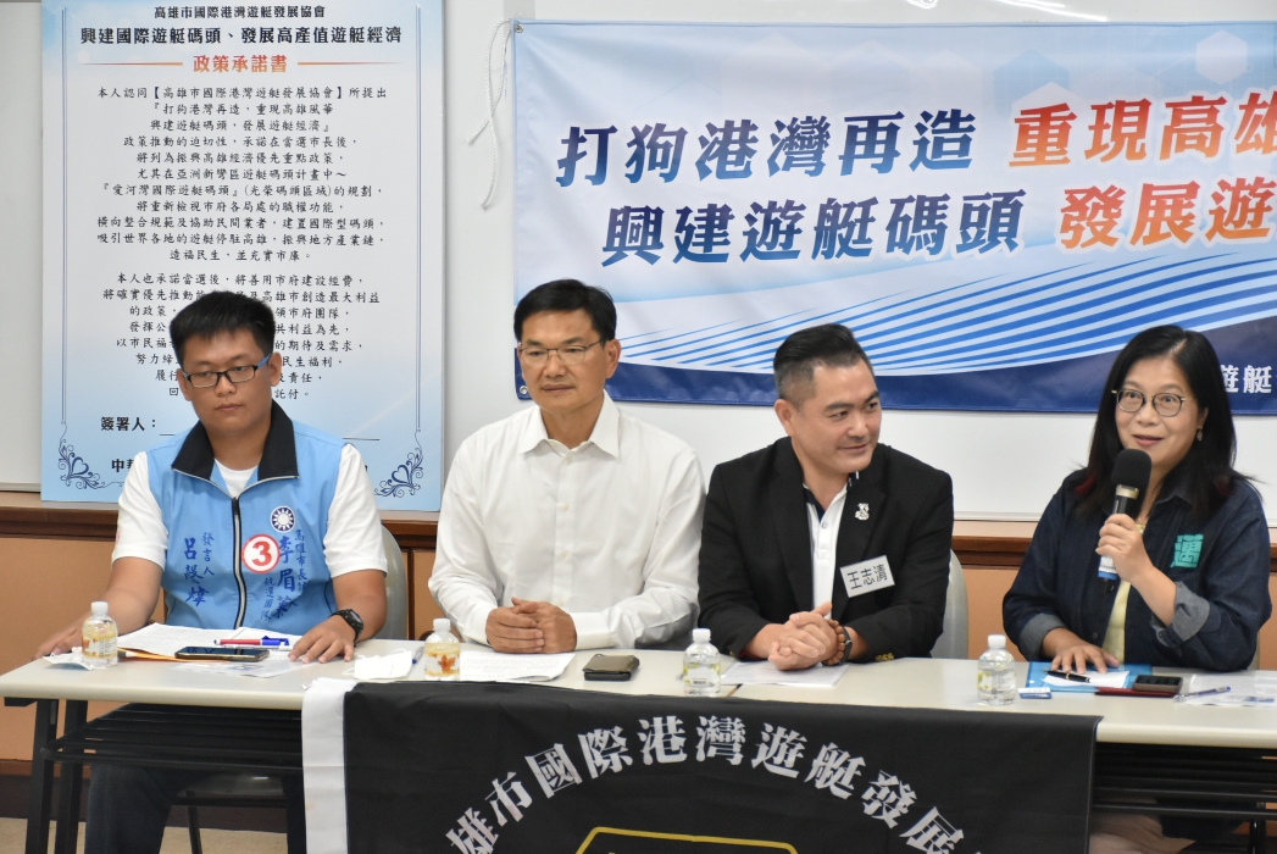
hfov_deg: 22.6
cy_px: 427
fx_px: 3195
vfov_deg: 15.2
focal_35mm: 90
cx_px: 638
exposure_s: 1/125
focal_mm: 60
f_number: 5
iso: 1600
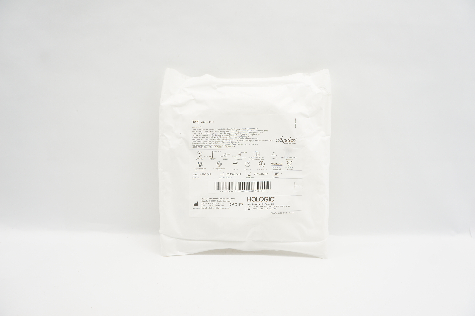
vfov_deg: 47.8
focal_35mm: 27
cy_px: 158
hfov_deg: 67.4
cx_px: 238
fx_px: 356
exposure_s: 1/25
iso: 200
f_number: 6.3
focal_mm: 18
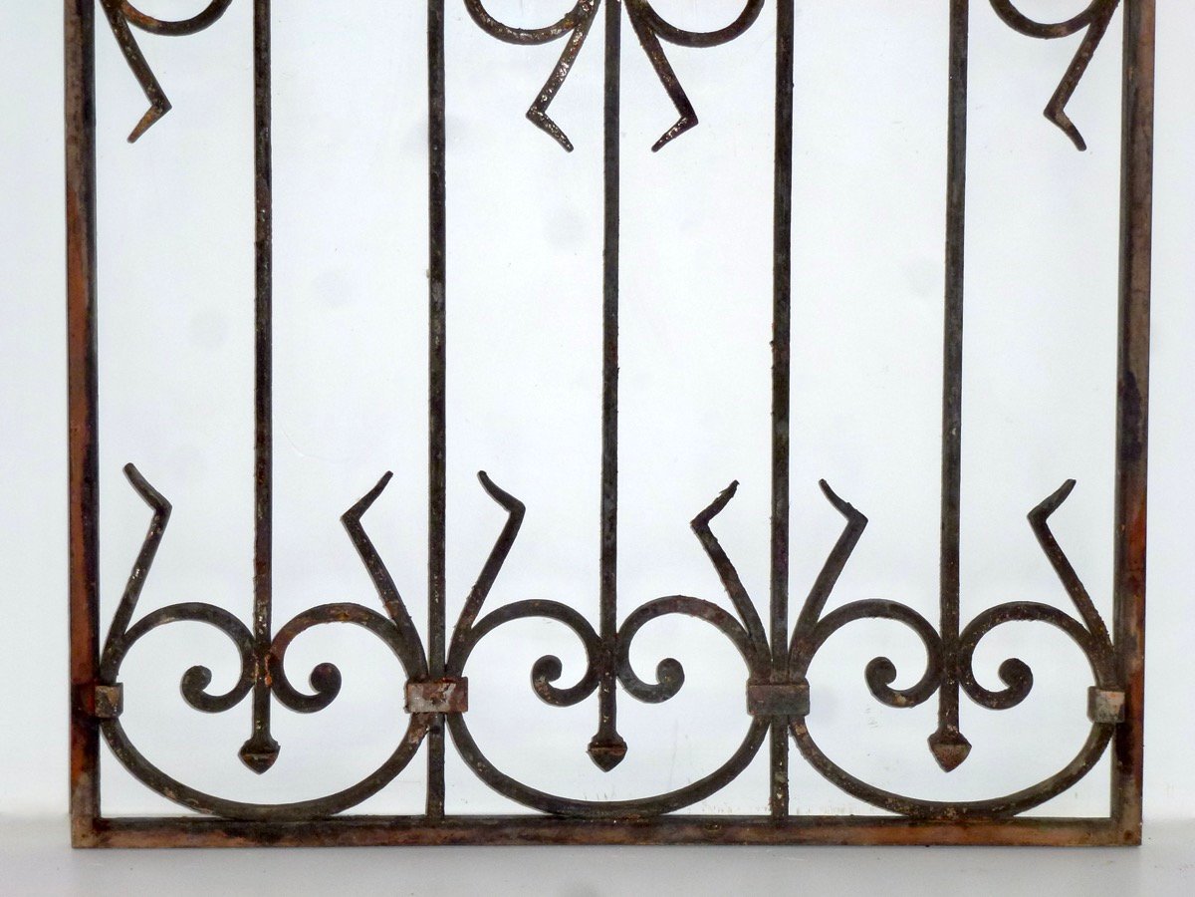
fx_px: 2624
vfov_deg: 19.4
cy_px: 448
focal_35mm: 76
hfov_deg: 25.7
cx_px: 598
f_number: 4.7
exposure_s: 1/60
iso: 250
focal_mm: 13.6
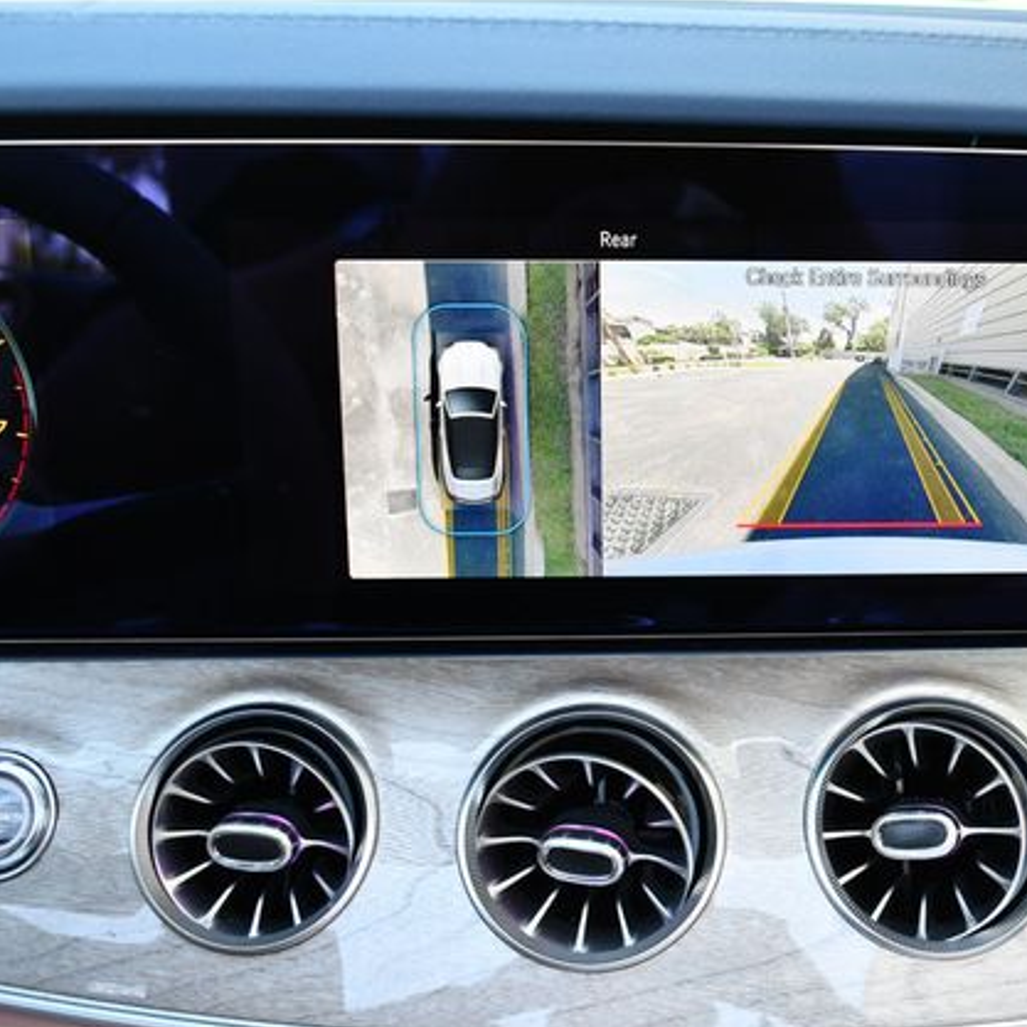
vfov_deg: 36.1
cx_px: 746
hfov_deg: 35.4
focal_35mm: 47
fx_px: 1578
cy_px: 515
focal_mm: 18
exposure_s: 1/250
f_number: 3.5
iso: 560
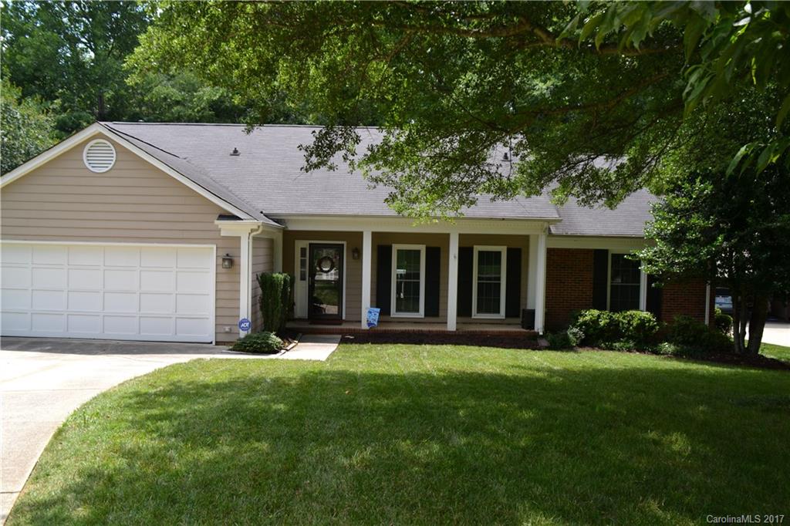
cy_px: 263
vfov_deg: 39.9
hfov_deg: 57.2
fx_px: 724
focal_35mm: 33
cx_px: 395
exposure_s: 1/125
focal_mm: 22
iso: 100
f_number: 5.6
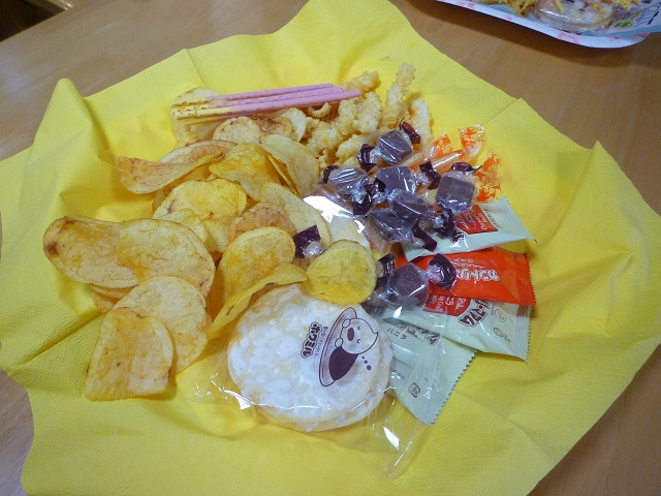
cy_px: 248
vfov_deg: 54.9
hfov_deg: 69.4
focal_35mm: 25
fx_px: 477
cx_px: 330
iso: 200
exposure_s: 1/30
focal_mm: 4.4
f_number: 2.8
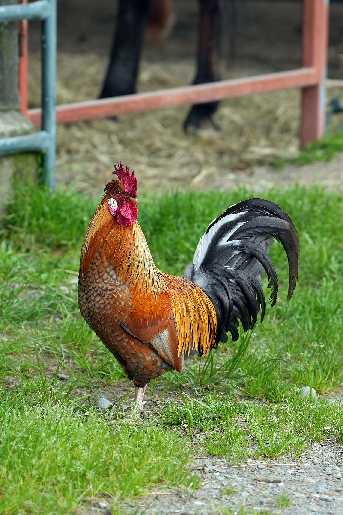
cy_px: 258
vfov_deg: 8.8
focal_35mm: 233
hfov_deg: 5.9
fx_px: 3330
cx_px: 172
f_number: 6.3
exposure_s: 1/250
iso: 250
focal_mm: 233
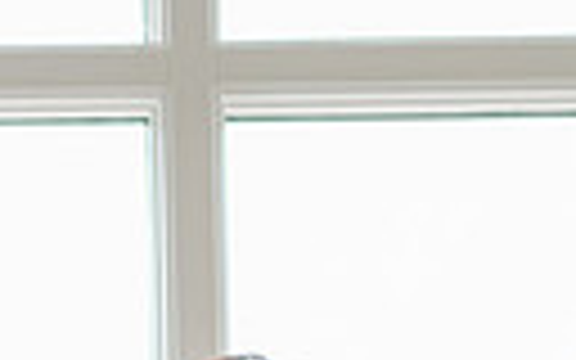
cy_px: 530
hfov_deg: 11.7
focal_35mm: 169
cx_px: -363
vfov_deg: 7.6
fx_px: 2653
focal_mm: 35
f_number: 1.4
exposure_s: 1/1000
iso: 100
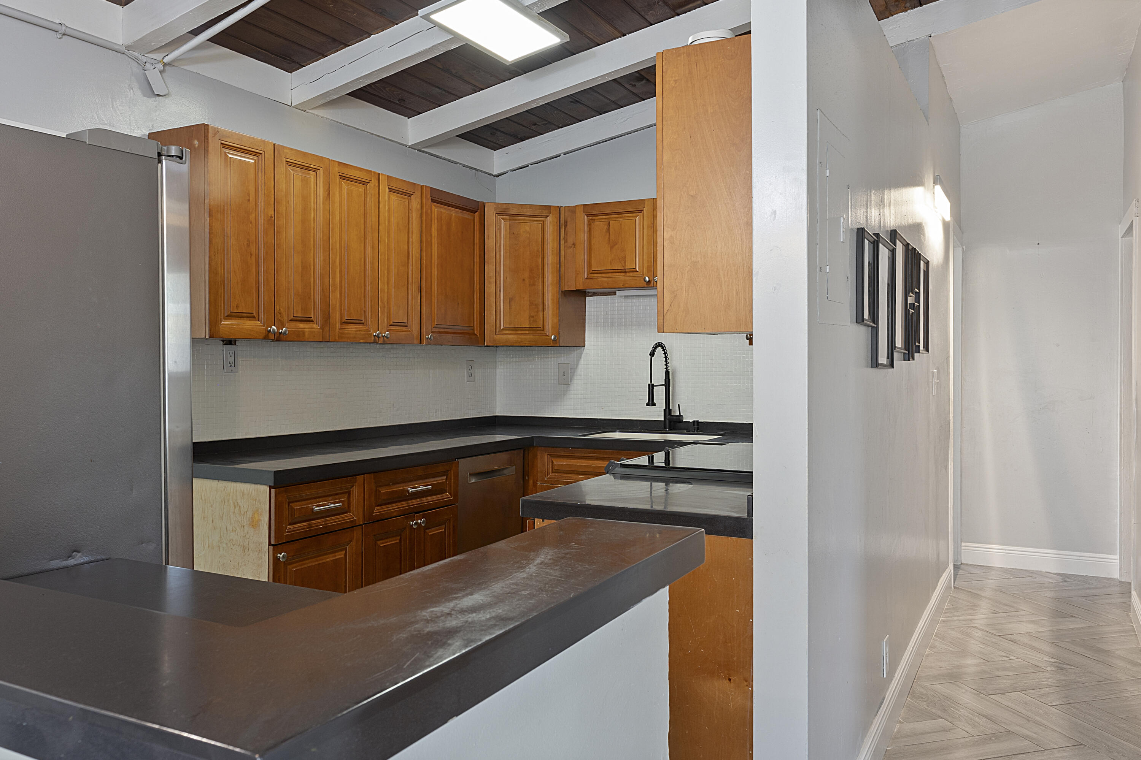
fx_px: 792
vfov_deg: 51.3
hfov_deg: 71.5
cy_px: 380
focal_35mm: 25
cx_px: 570
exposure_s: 1/3
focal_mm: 17
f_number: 7.1
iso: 320
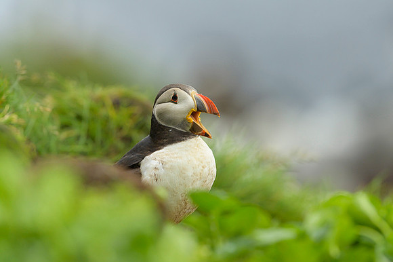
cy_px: 131
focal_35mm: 500
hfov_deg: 4.1
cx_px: 196
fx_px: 5455
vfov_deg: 2.7
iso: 800
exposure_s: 1/500
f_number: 5.6
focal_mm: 500
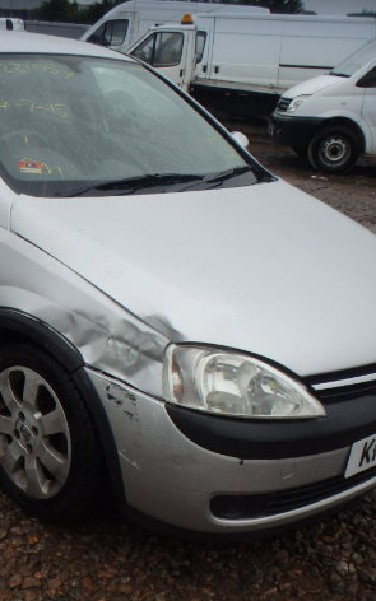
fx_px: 754
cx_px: 89
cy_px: 297
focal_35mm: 46
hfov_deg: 27.6
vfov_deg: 43.5
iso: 125
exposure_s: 1/250
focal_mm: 5.7
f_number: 4.2
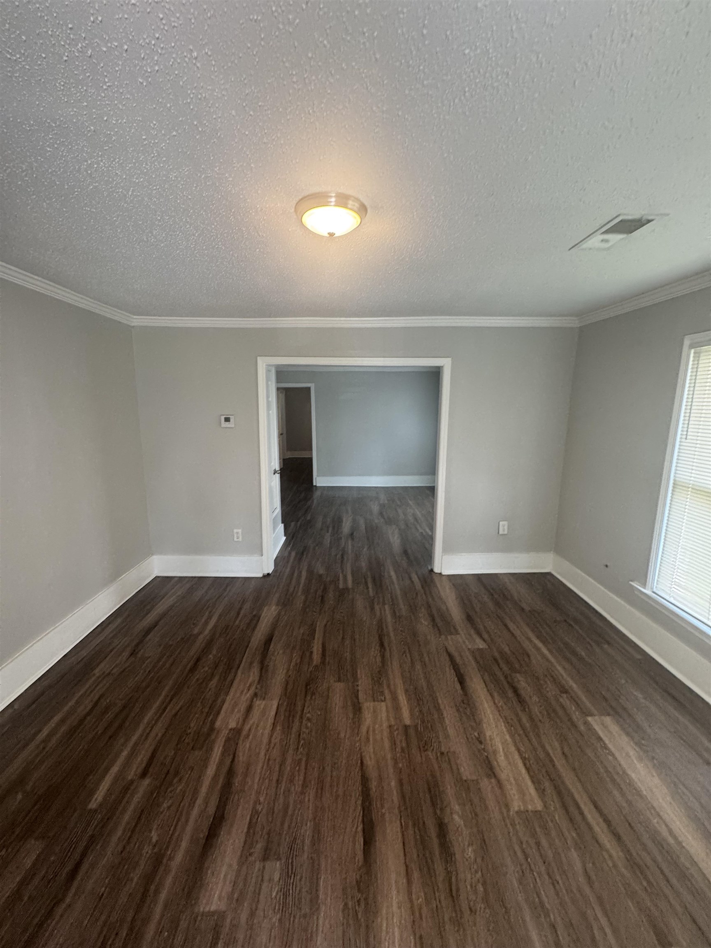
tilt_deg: -11.2
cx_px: 356
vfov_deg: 102.1
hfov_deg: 85.7
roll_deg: +0.7
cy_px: 474
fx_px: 383
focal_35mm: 14
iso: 200
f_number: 2.2
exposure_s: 1/120
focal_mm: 2.22
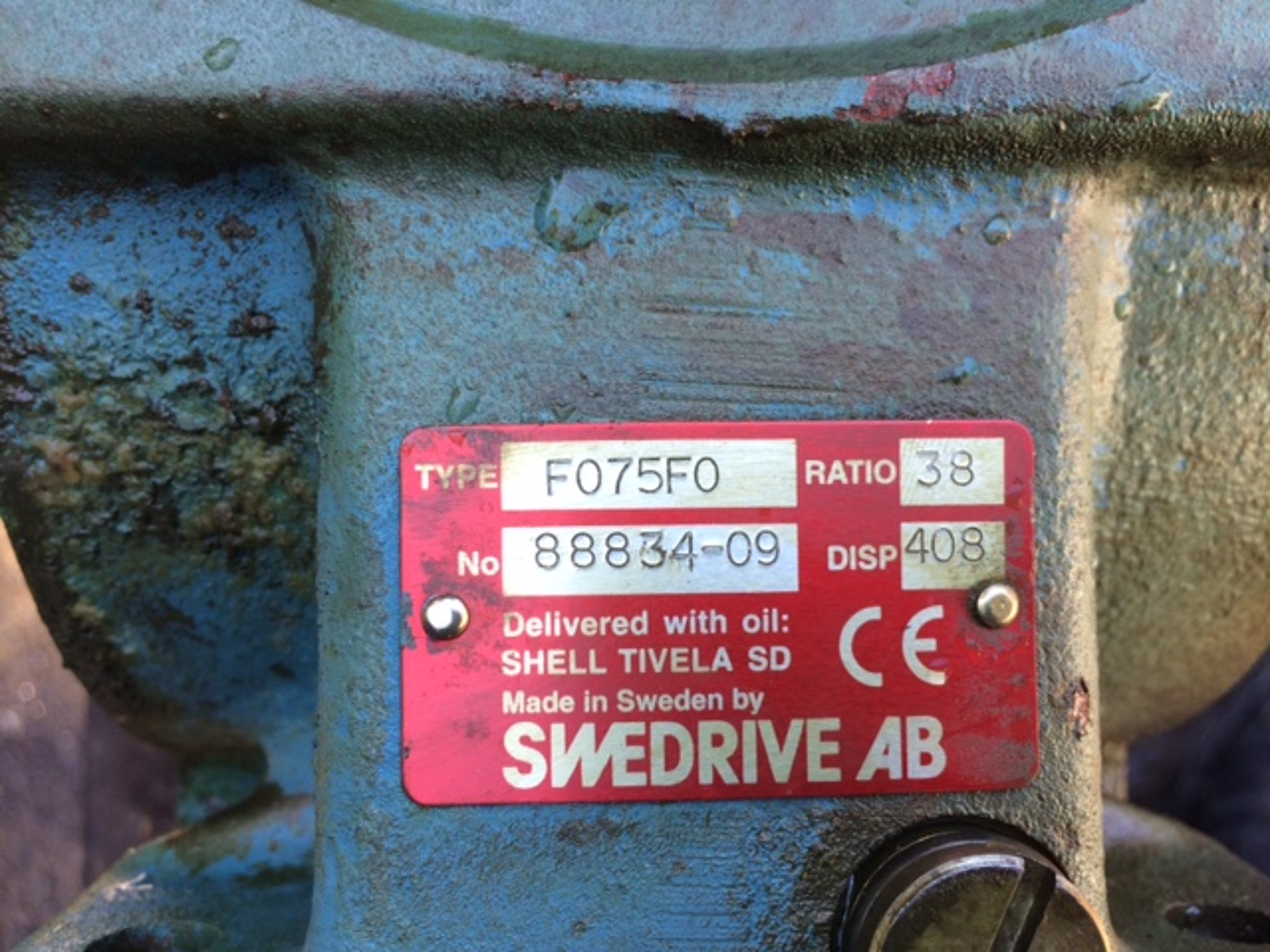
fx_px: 1064
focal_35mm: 29
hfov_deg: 61.7
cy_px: 476
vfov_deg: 48.2
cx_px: 635
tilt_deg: -87.4
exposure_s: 1/100
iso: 40
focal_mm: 4.15
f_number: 2.2
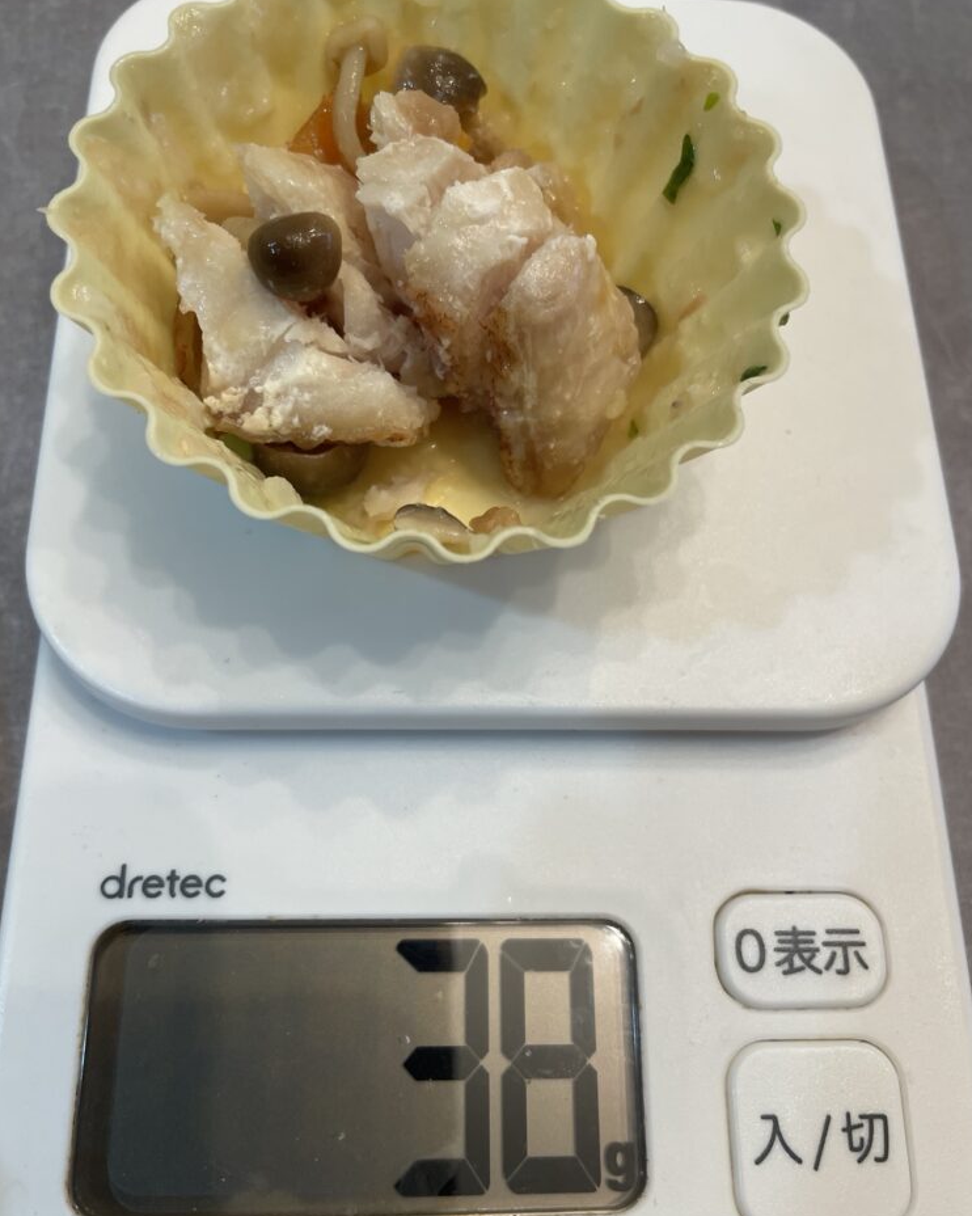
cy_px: 637
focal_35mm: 28
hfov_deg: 51.5
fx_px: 1007
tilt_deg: -70.6
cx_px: 479
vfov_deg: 62.2
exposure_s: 1/120
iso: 125
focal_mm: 4.2
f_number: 1.6
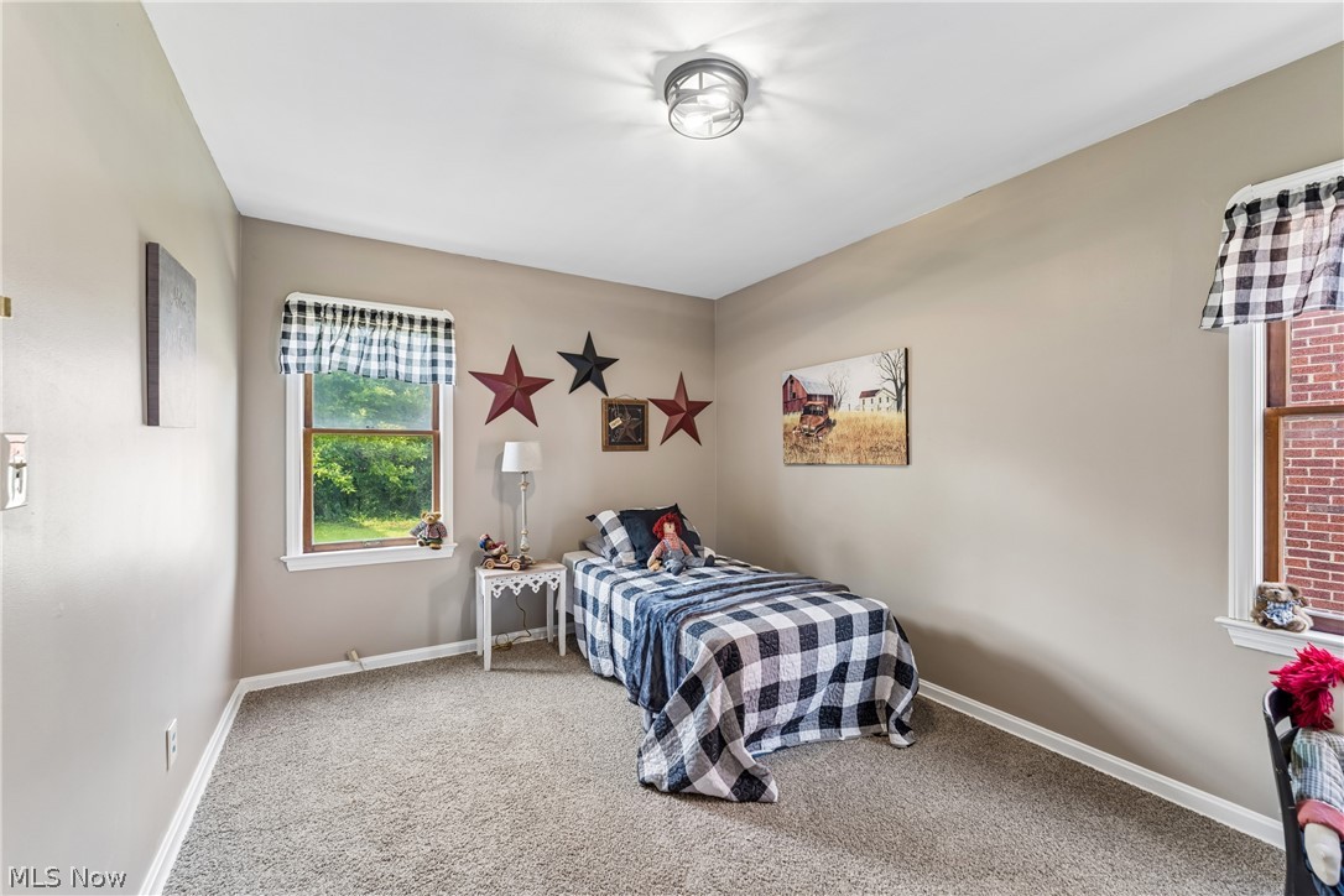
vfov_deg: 81.2
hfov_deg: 104.3
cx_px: 672
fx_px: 523
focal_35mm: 14
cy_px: 448
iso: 200
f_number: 5.6
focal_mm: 14
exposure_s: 1/8
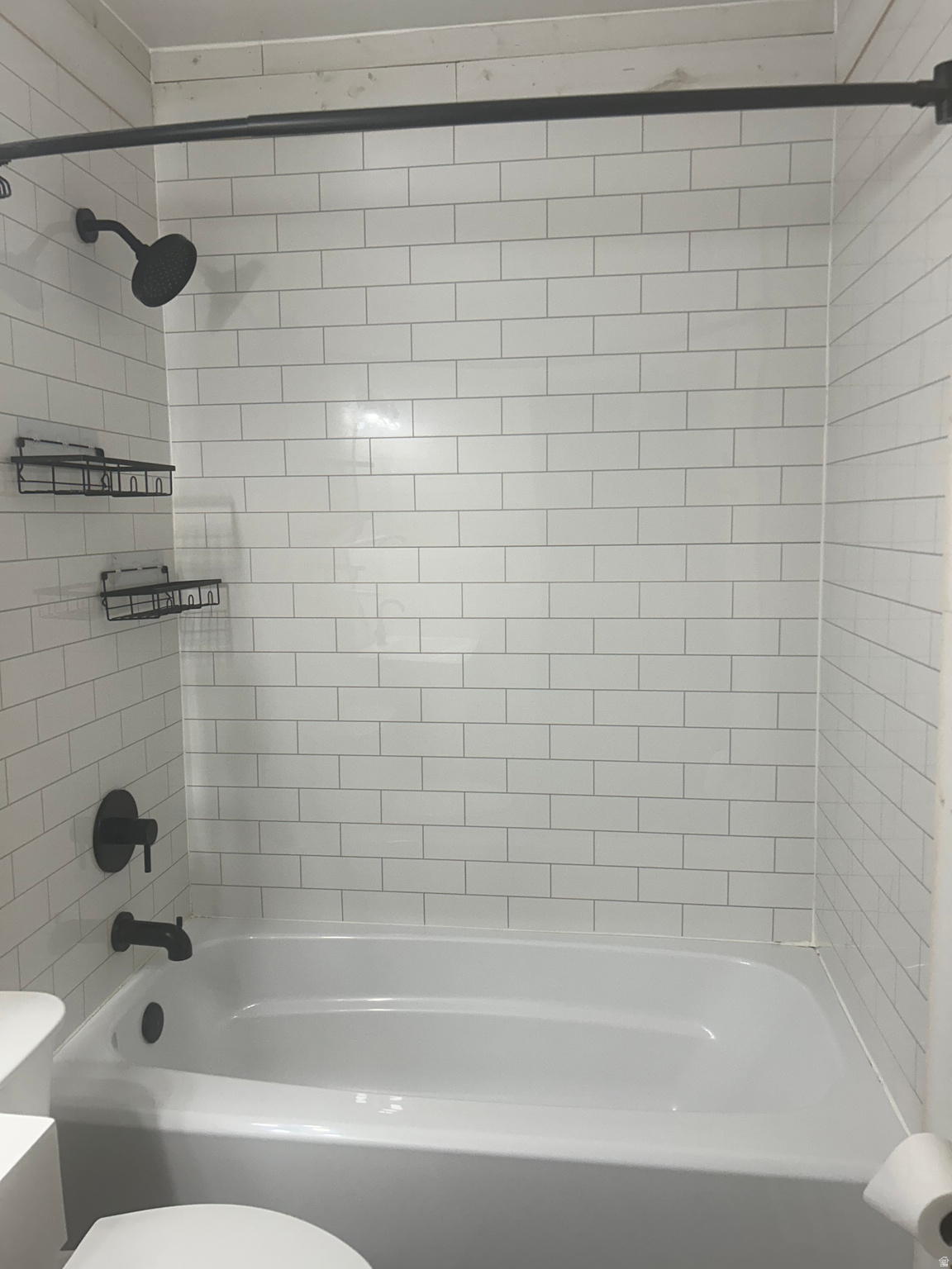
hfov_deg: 53.1
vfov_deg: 67.3
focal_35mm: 26
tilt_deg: -6.2
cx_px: 476
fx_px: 953
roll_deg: +0.0
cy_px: 634
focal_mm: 5.7
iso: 80
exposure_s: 1/120
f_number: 1.5
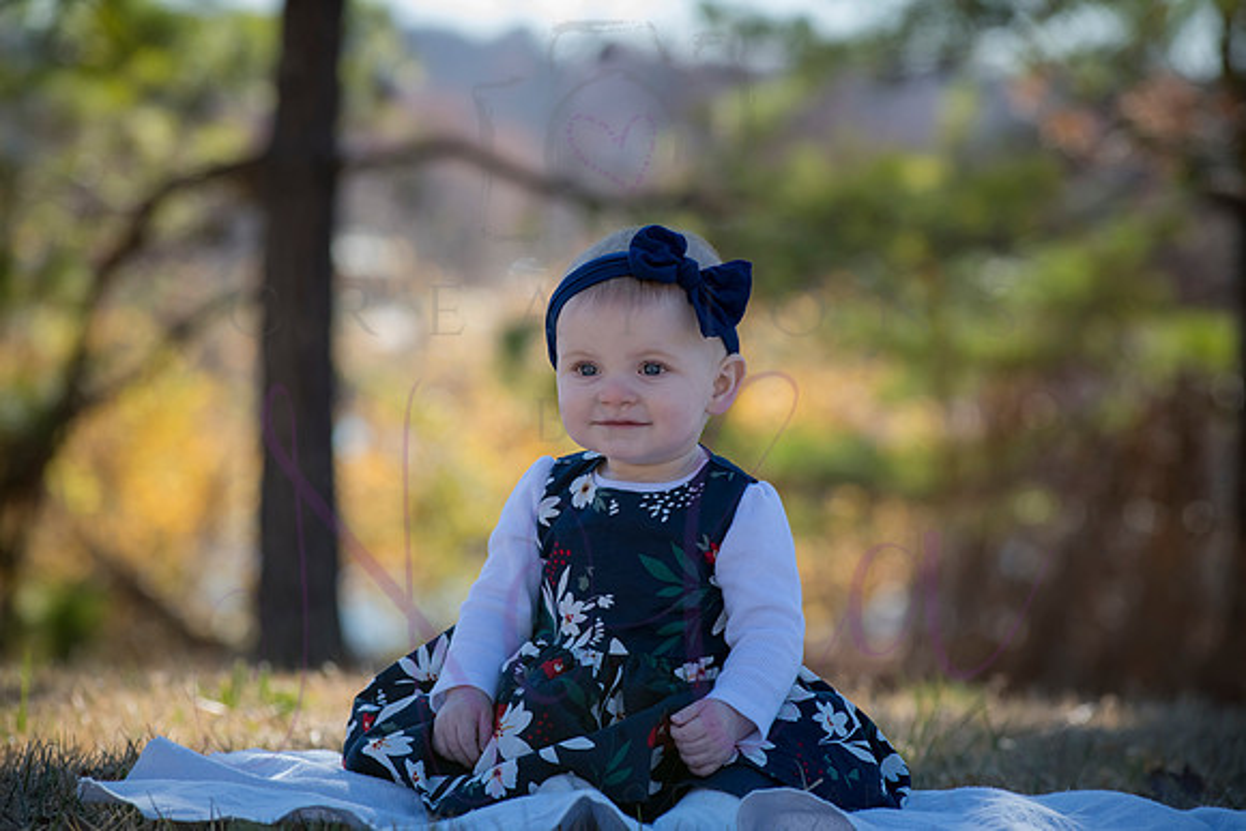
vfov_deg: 9.5
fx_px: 5020
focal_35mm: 145
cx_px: 623
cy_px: 416
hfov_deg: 14.2
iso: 400
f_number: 5.6
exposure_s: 1/640
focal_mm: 145
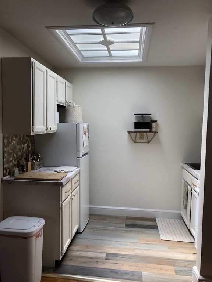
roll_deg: -1.7
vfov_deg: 63.4
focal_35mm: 28
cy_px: 141
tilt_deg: -3.7
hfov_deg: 49.7
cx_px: 106
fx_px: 229
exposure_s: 1/170
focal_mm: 3.99
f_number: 1.8
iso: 20
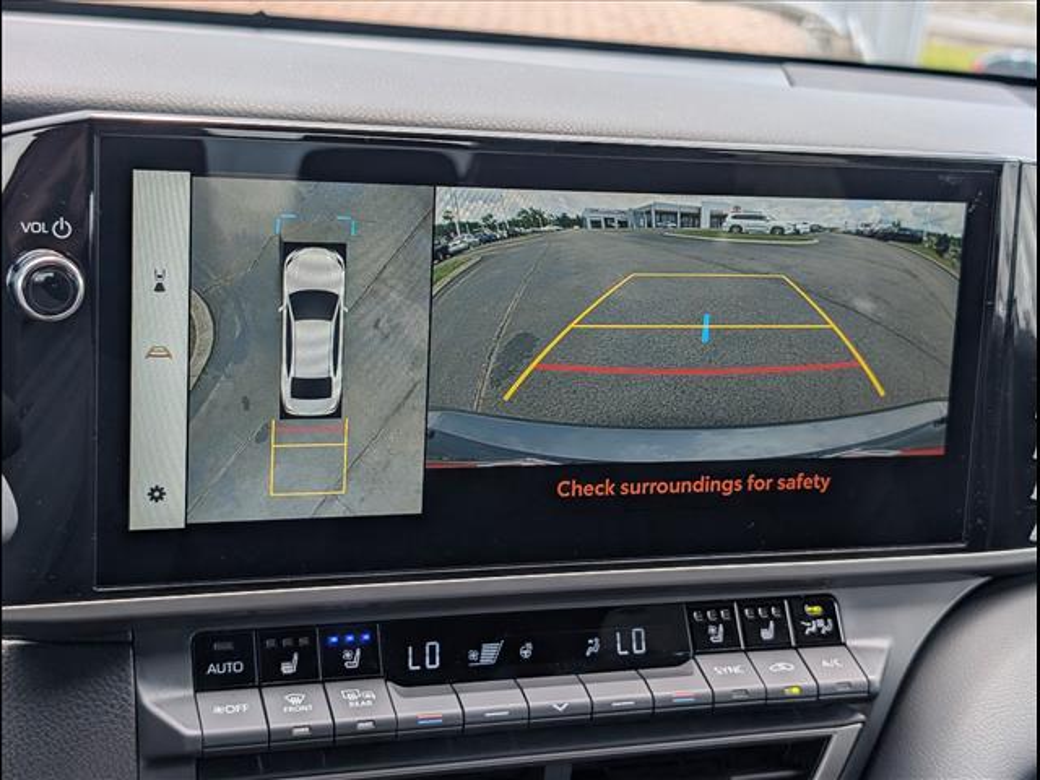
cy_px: 390
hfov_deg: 38.9
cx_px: 520
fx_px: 1472
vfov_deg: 29.7
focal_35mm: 49
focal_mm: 6.9
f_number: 1.68
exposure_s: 1/208
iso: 22
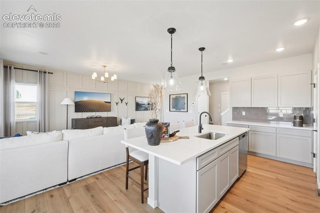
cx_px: 160
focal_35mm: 15
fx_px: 133
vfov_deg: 77.3
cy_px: 106
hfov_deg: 100.4
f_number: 8
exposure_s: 1/10
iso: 800
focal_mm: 10
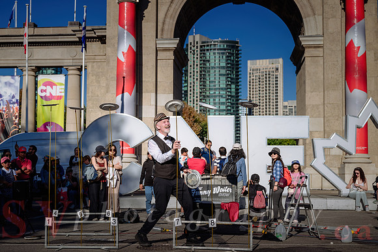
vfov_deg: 26.5
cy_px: 134
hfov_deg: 38.8
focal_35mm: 51
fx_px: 536
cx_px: 177
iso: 64
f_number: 4
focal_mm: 48
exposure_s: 1/640
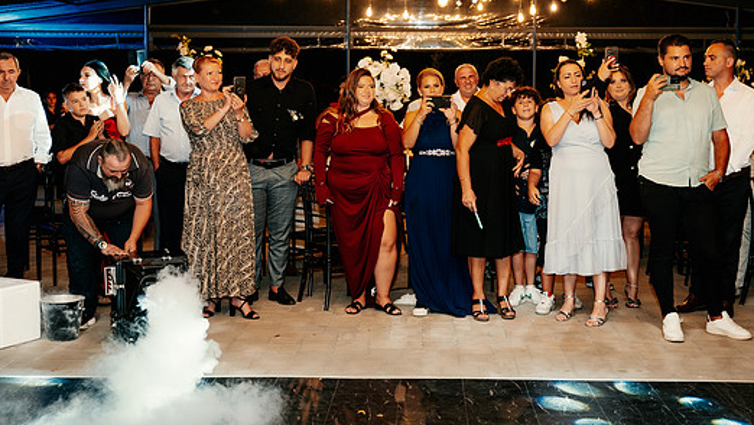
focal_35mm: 50
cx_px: 412
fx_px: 1000
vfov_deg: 23.9
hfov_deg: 41.3
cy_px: 162
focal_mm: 43
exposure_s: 1/200
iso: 1250
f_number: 3.2
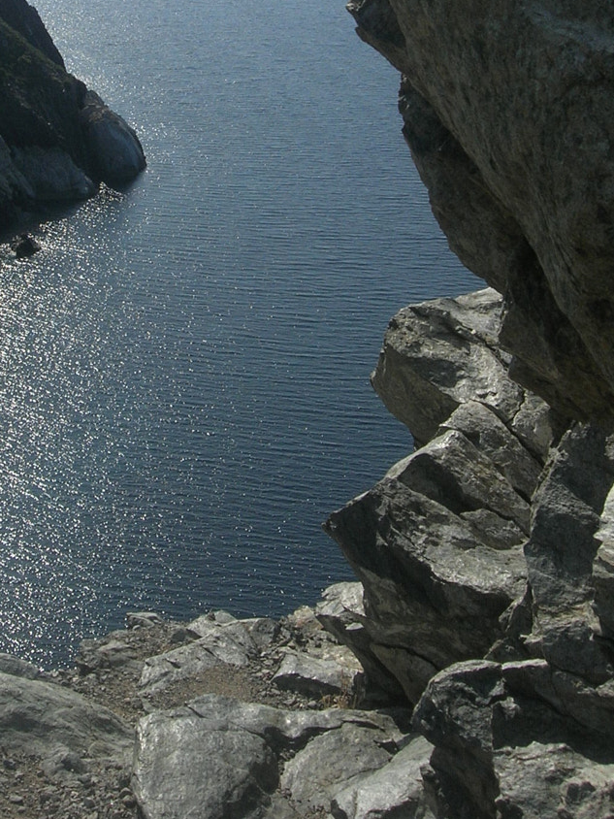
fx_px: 1703
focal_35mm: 72
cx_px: 147
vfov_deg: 26.4
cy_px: 133
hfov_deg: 20.3
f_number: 4.8
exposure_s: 1/980
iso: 64
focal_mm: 7.8
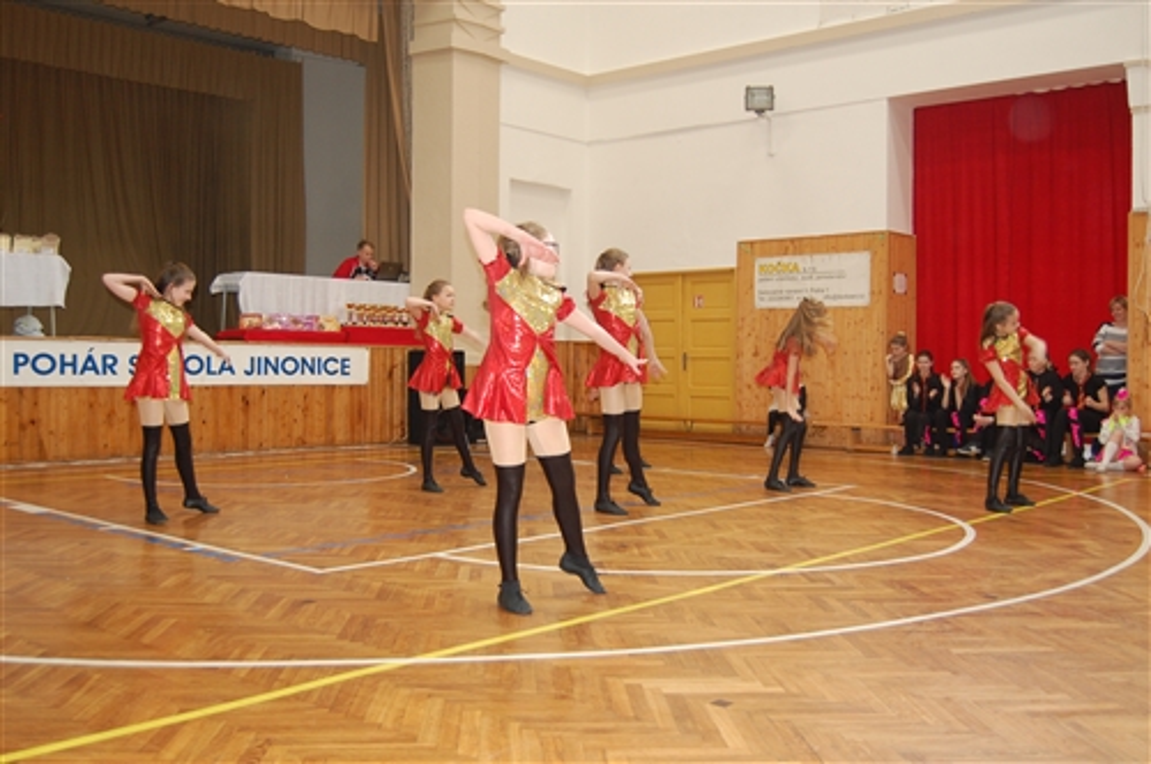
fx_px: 1102
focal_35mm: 34
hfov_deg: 55.2
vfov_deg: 38.3
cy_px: 382
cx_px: 576
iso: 560
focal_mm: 23
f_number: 3.8
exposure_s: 1/60
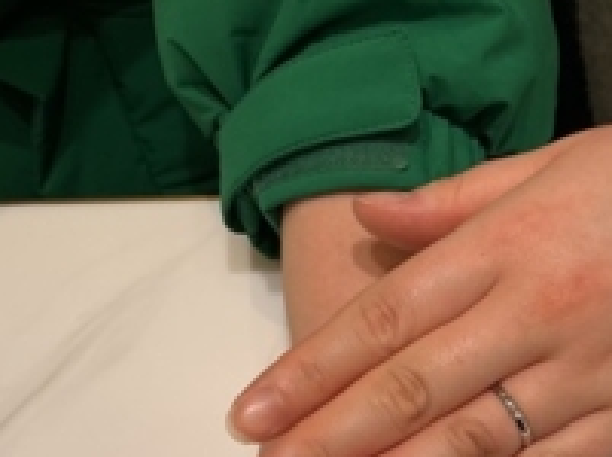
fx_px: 1129
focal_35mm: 64
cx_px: 504
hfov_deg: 29.5
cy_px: 481
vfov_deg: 21.8
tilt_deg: -61.8
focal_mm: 3
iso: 20
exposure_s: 1/212
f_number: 1.8
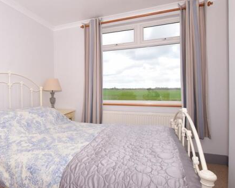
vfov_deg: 65.5
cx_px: 70
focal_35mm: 21
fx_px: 146
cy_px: 91
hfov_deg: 74.2
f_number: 10
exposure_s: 1/200
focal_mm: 10
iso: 400
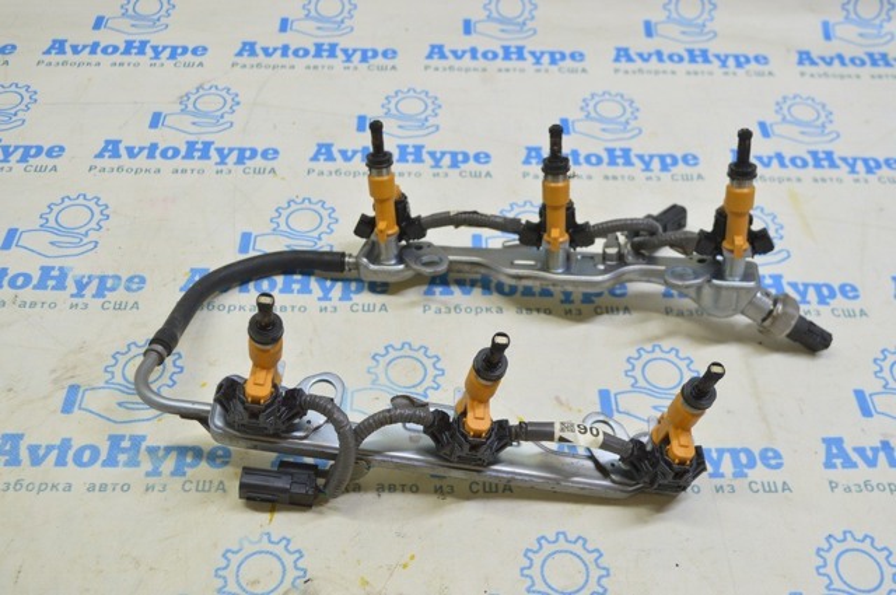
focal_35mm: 39
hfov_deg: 49.6
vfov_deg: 34.1
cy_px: 298
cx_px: 448
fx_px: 969
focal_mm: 26
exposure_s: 1/25
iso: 400
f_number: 5.6
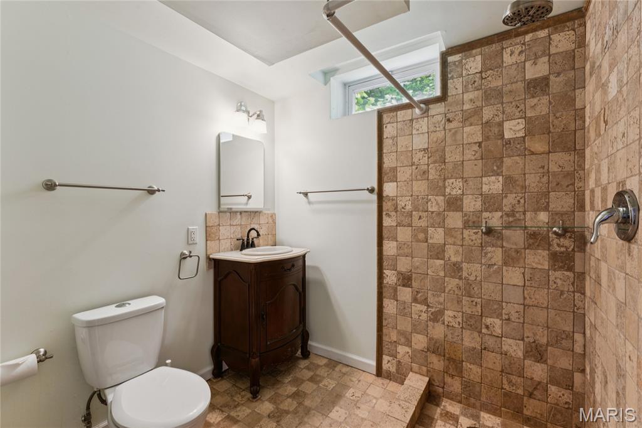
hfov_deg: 97.1
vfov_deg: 74.1
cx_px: 321
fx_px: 283
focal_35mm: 16
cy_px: 214
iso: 320
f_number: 13
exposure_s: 1/2.5
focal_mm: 15.9
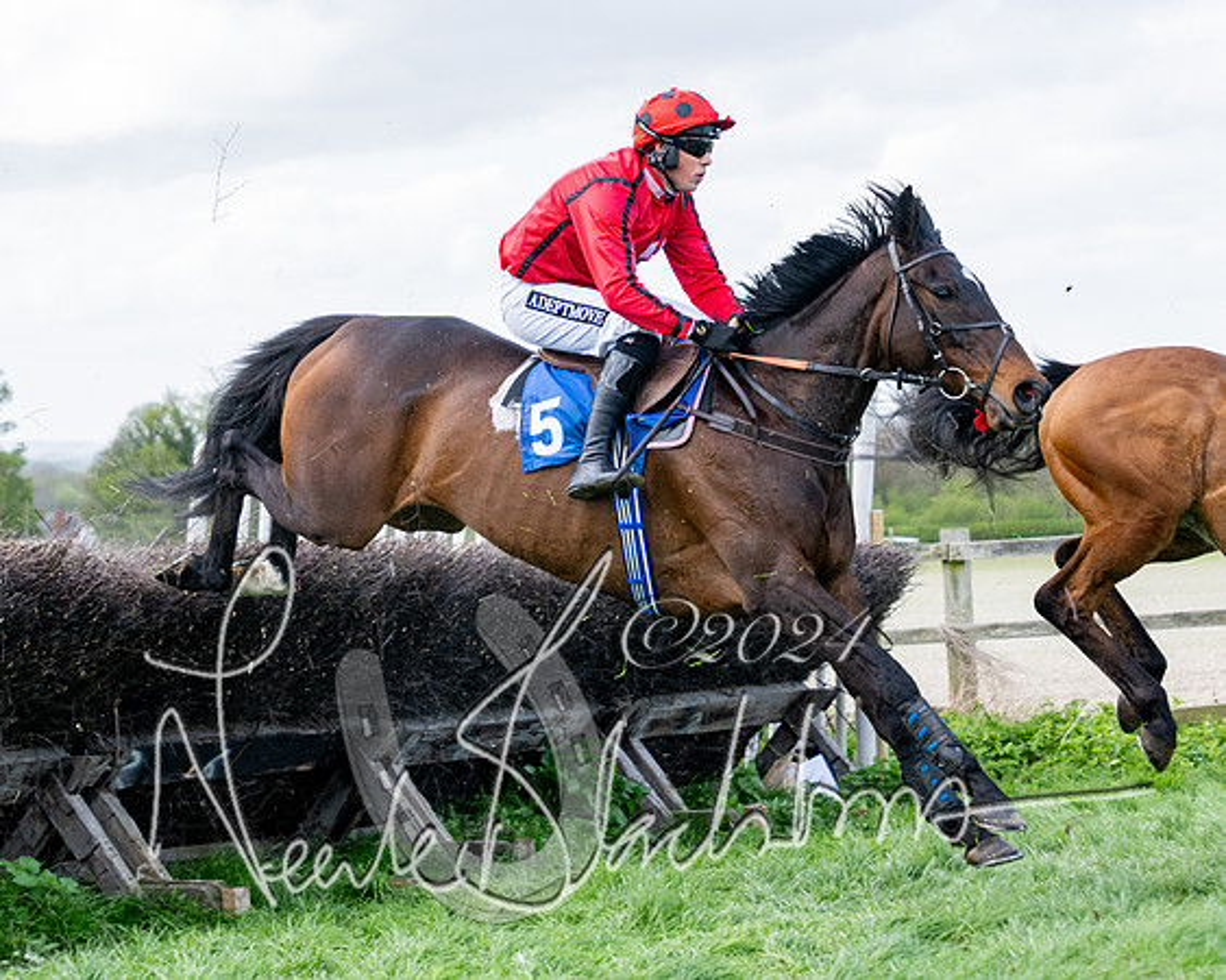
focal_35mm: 111
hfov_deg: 17.2
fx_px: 4038
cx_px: 405
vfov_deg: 13.8
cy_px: 407
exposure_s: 1/1600
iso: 400
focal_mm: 70
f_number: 4
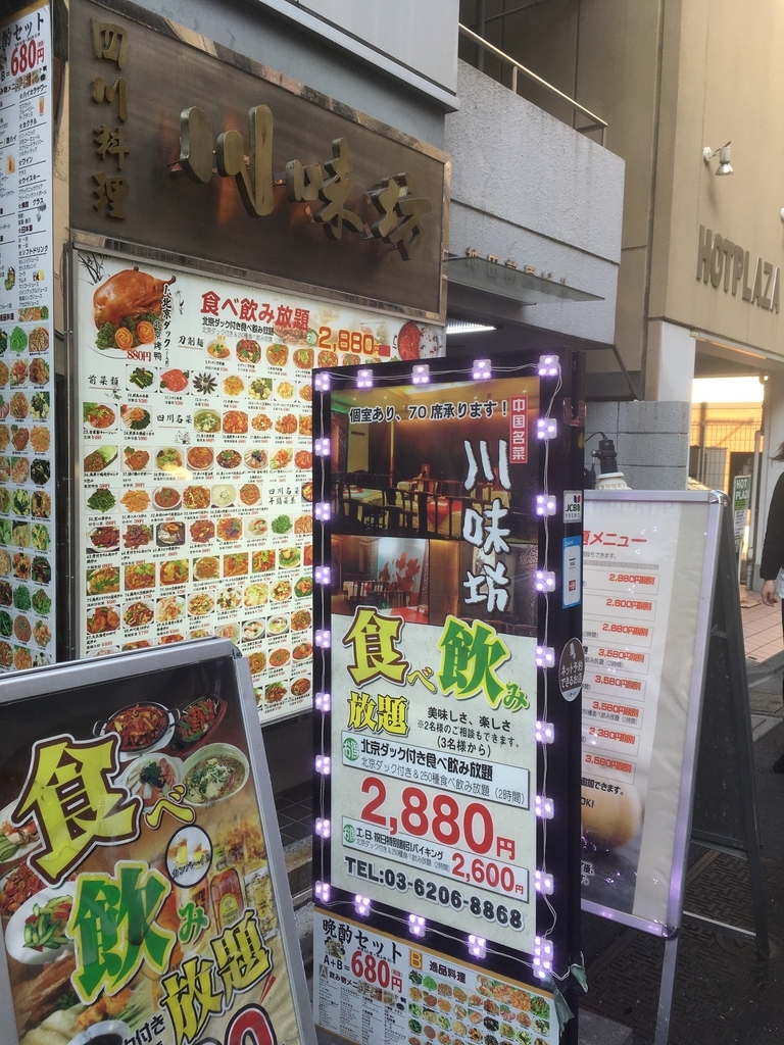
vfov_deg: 61.7
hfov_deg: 48.2
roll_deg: -0.3
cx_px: 392
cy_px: 522
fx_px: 876
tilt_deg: -7.3
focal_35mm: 29
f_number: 2.2
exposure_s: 1/245
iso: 25
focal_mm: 4.15
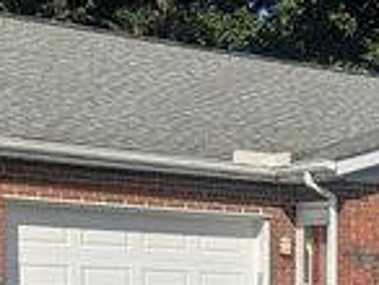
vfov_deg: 17.8
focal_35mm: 82
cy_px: 244
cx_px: 532
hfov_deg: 21.0
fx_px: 899
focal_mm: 6.81
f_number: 1.85
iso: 46
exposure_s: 1/3236
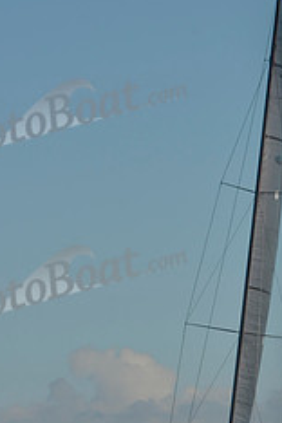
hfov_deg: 4.1
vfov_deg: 6.2
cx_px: 281
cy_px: 352
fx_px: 3924
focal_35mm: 334
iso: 200
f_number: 8
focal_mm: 135
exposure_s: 1/800
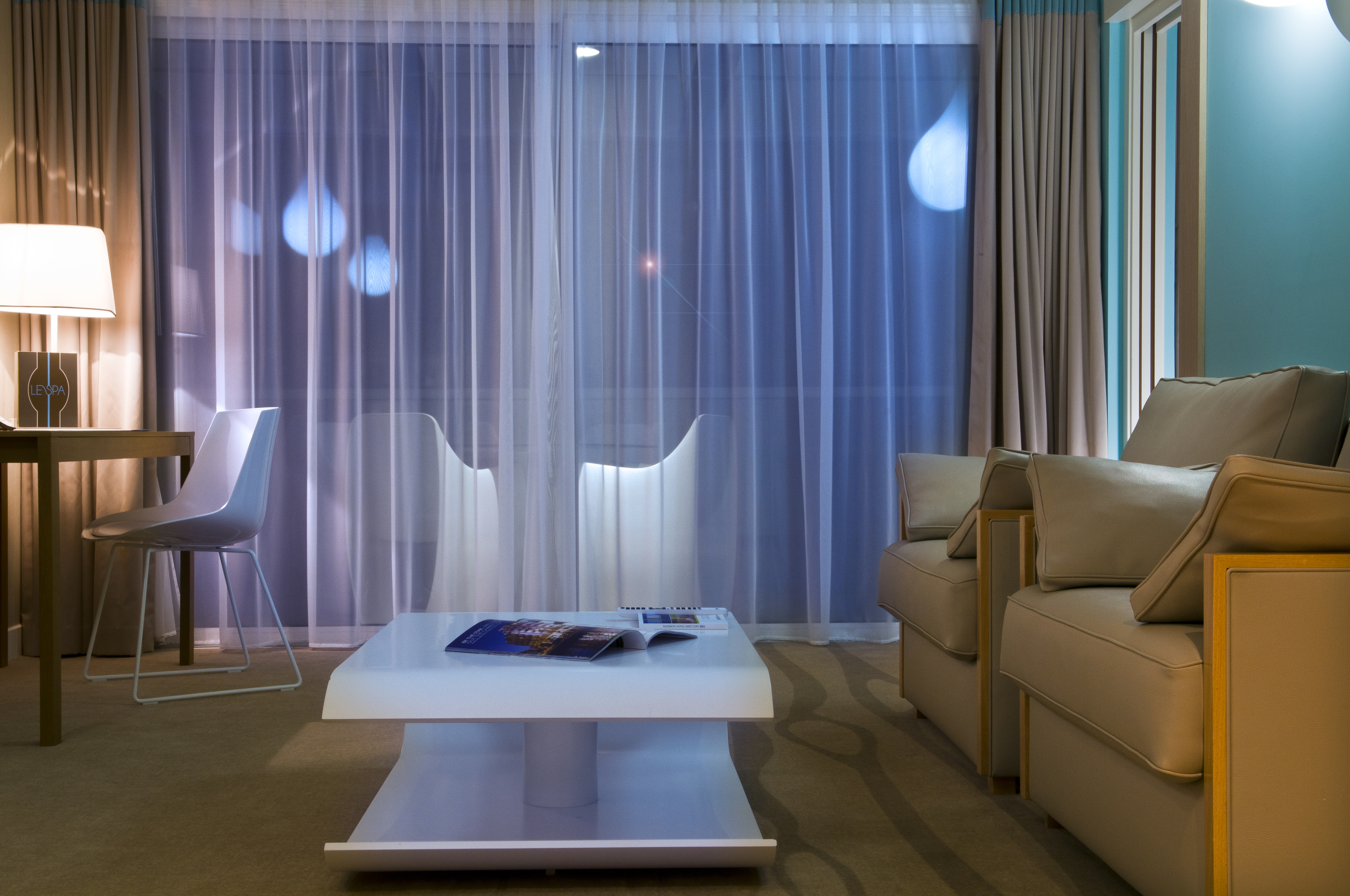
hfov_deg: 42.4
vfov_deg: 28.9
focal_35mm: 46
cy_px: 448
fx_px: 1742
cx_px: 675
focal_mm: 31
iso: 200
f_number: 18
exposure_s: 3
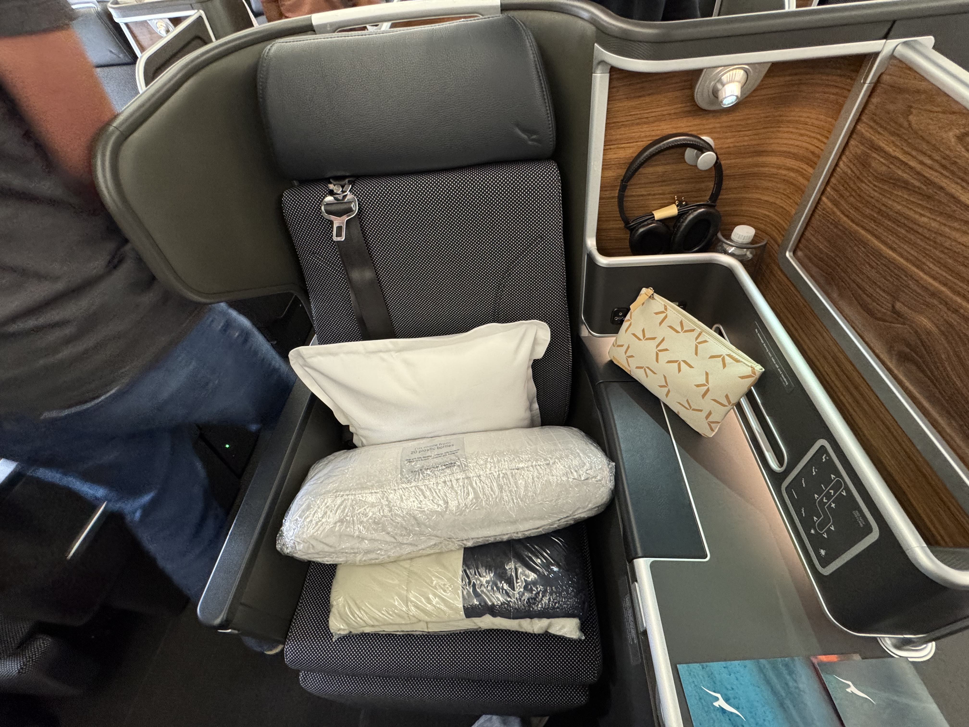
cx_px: 484
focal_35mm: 14
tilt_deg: -48.9
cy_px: 364
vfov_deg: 85.7
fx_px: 392
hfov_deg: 102.1
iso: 320
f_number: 2.2
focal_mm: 2.22
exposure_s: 1/61
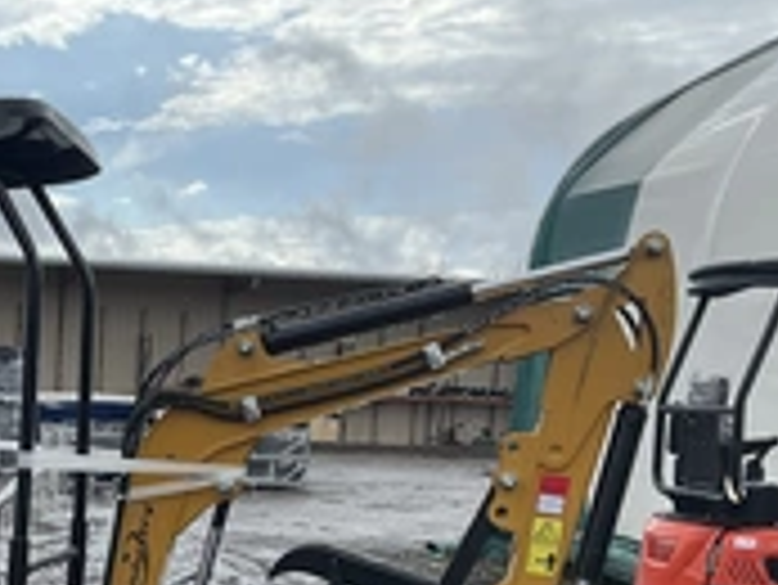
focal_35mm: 67
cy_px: 603
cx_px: 58
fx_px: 1507
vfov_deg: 21.1
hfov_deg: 27.7
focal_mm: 3
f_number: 1.8
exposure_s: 1/1730
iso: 25
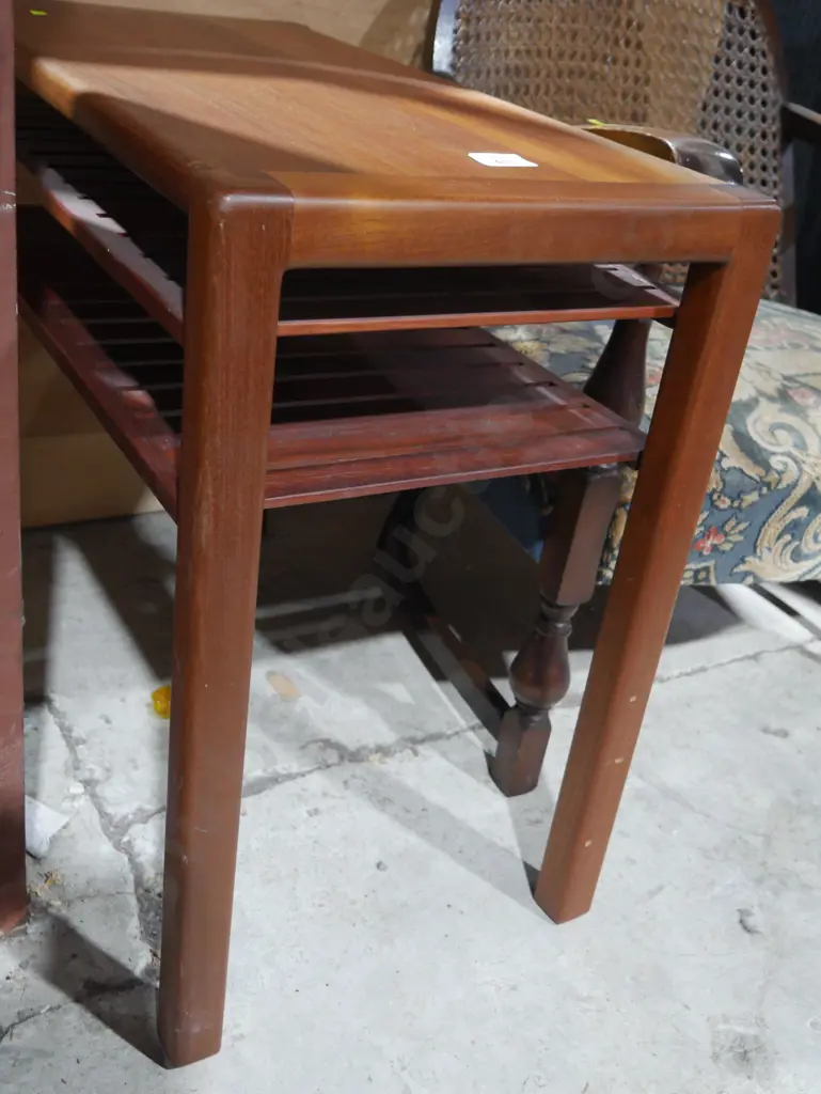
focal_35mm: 36
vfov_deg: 51.3
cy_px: 547
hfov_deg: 39.7
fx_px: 1137
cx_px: 410
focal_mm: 18
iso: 1600
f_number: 4
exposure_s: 1/60
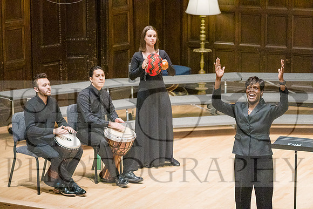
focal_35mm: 165
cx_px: 156
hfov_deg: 12.4
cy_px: 104
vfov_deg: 8.3
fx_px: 1435
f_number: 3.2
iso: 6400
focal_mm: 110
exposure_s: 1/1600
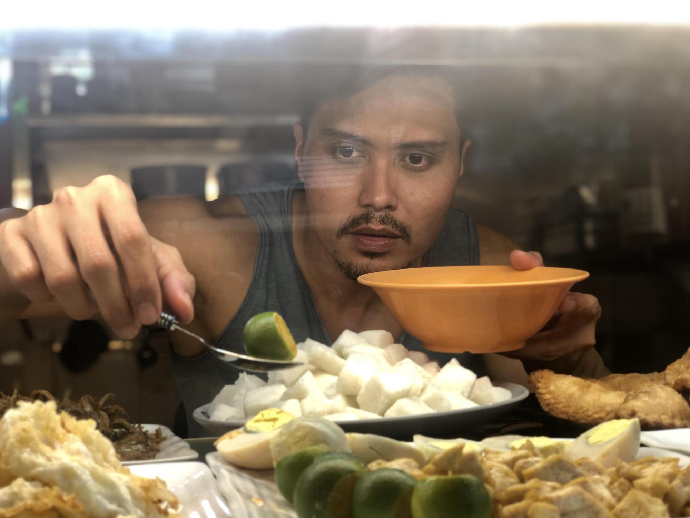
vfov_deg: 28.0
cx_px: 345
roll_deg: +0.0
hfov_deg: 36.8
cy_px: 259
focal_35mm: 52
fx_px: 1037
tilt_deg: +1.9
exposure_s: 1/50
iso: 32
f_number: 2.4
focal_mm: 6
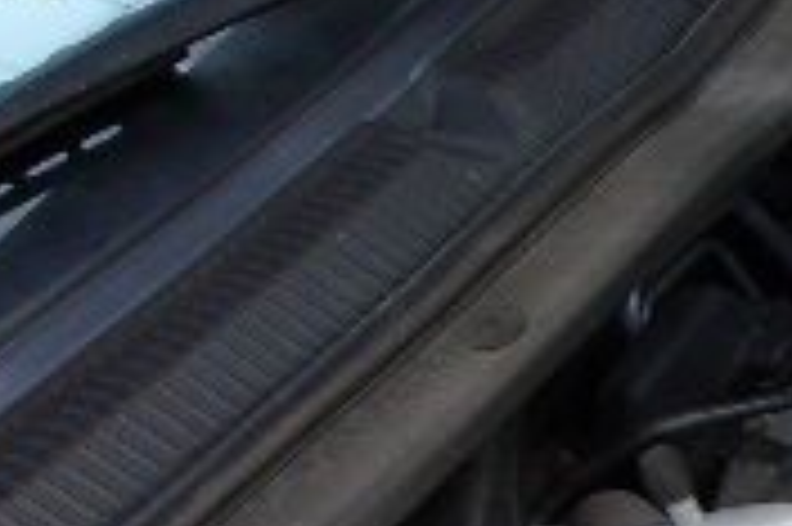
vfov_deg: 13.3
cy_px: 414
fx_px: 2242
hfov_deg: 18.0
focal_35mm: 102
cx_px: 1166
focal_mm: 4.9
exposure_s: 1/120
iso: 80
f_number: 3
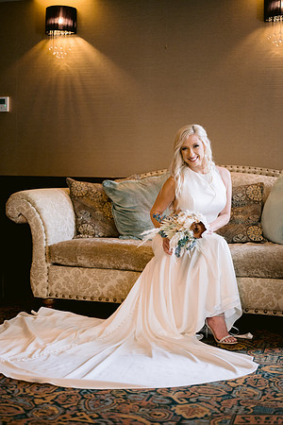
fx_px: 590
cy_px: 212
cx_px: 142
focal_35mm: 50
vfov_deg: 39.6
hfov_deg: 27.0
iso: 640
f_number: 1.8
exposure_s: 1/125
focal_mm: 50
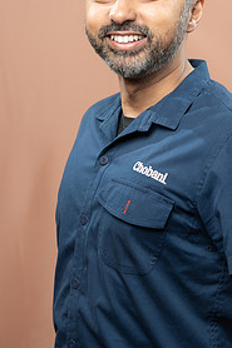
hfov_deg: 10.1
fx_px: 1316
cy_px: 148
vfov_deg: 15.1
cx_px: 177
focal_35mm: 136
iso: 320
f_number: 4
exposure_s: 1/160
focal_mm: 84
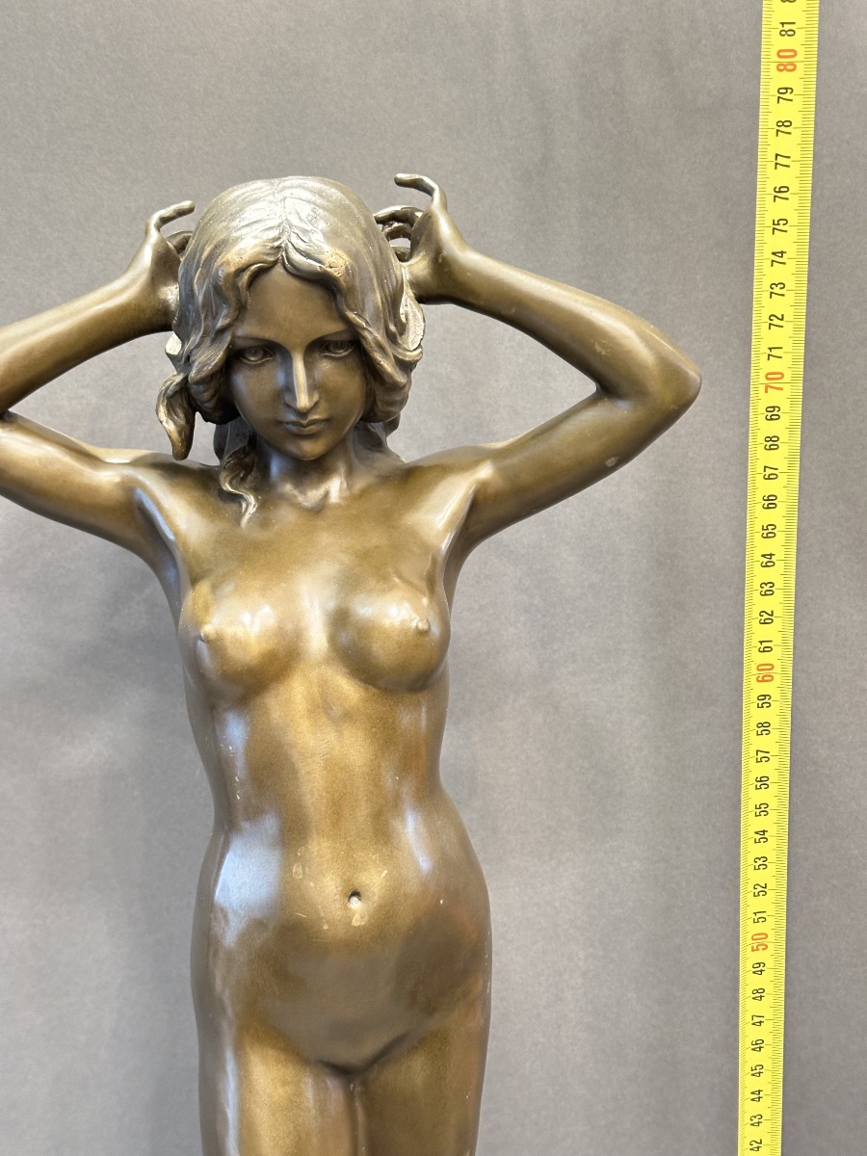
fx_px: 1603
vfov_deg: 39.7
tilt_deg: -11.9
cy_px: 578
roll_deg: +1.4
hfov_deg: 30.3
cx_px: 434
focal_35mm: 48
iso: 250
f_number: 1.78
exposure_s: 1/33
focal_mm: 6.86
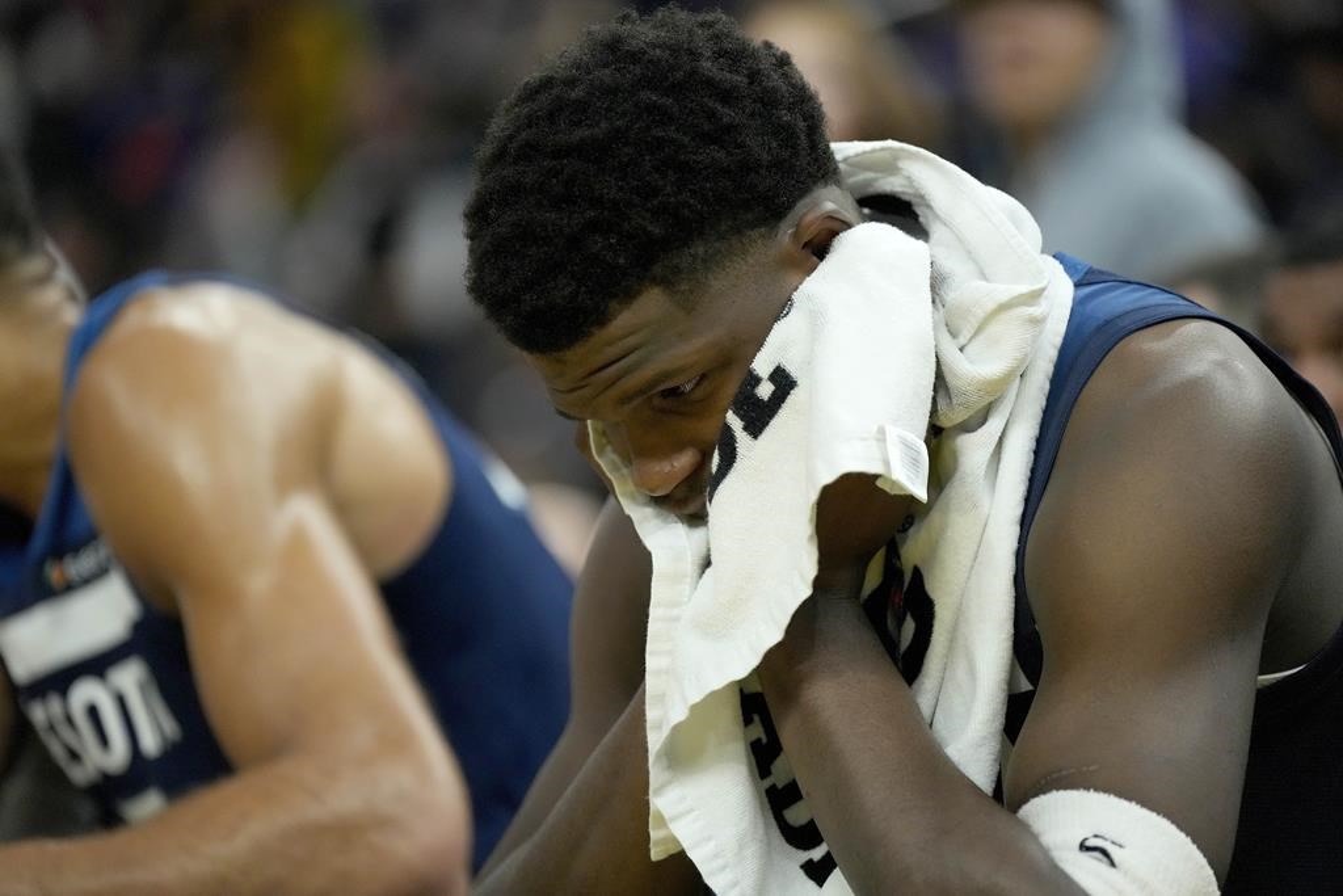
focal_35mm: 200
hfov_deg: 10.3
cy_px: 448
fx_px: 7462
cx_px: 672
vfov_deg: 6.9
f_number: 2.8
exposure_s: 1/2000
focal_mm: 200
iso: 4000
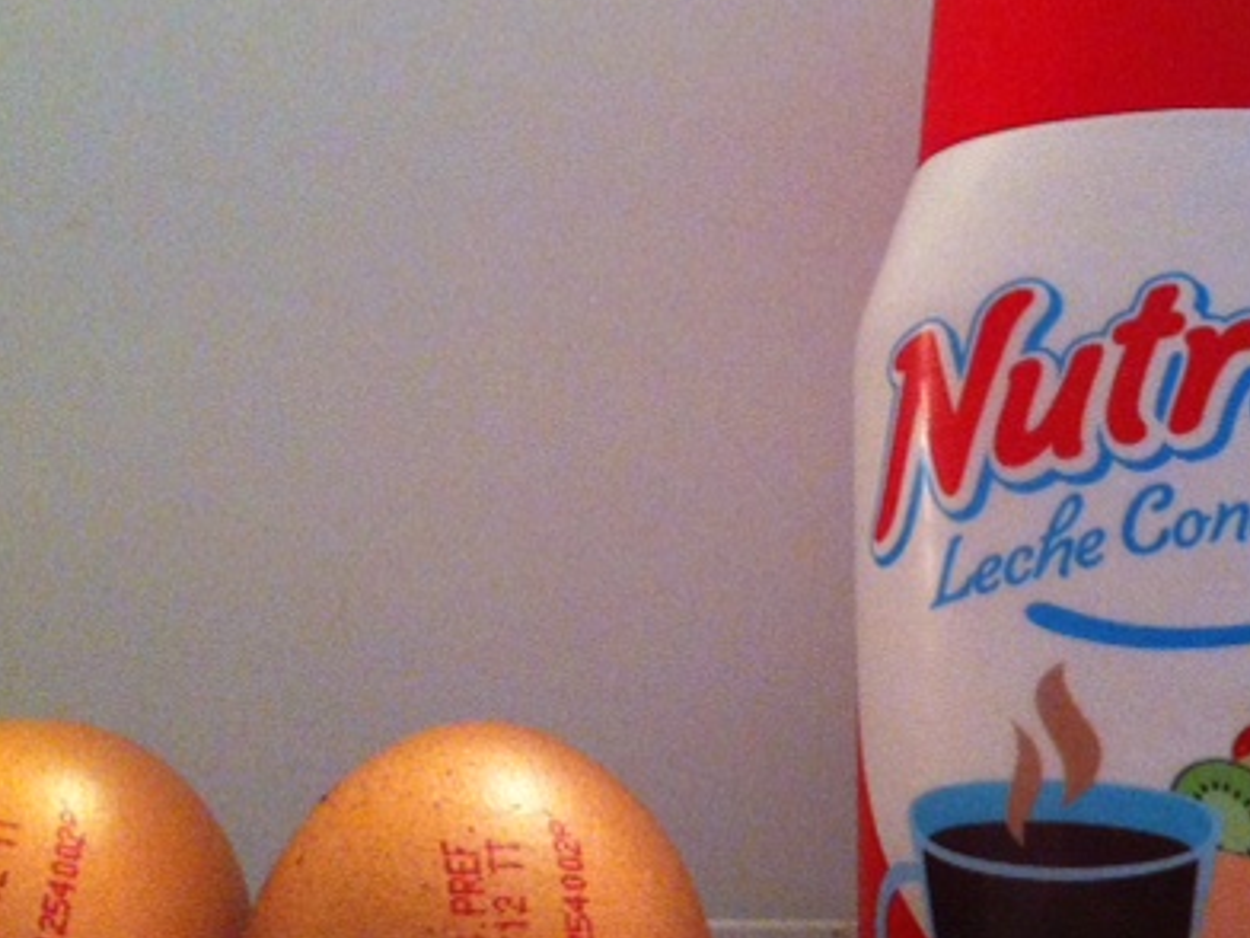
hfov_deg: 33.6
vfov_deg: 25.6
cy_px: 405
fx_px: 2058
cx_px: 807
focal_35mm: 57
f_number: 2.8
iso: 500
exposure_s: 1/17
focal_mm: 3.85
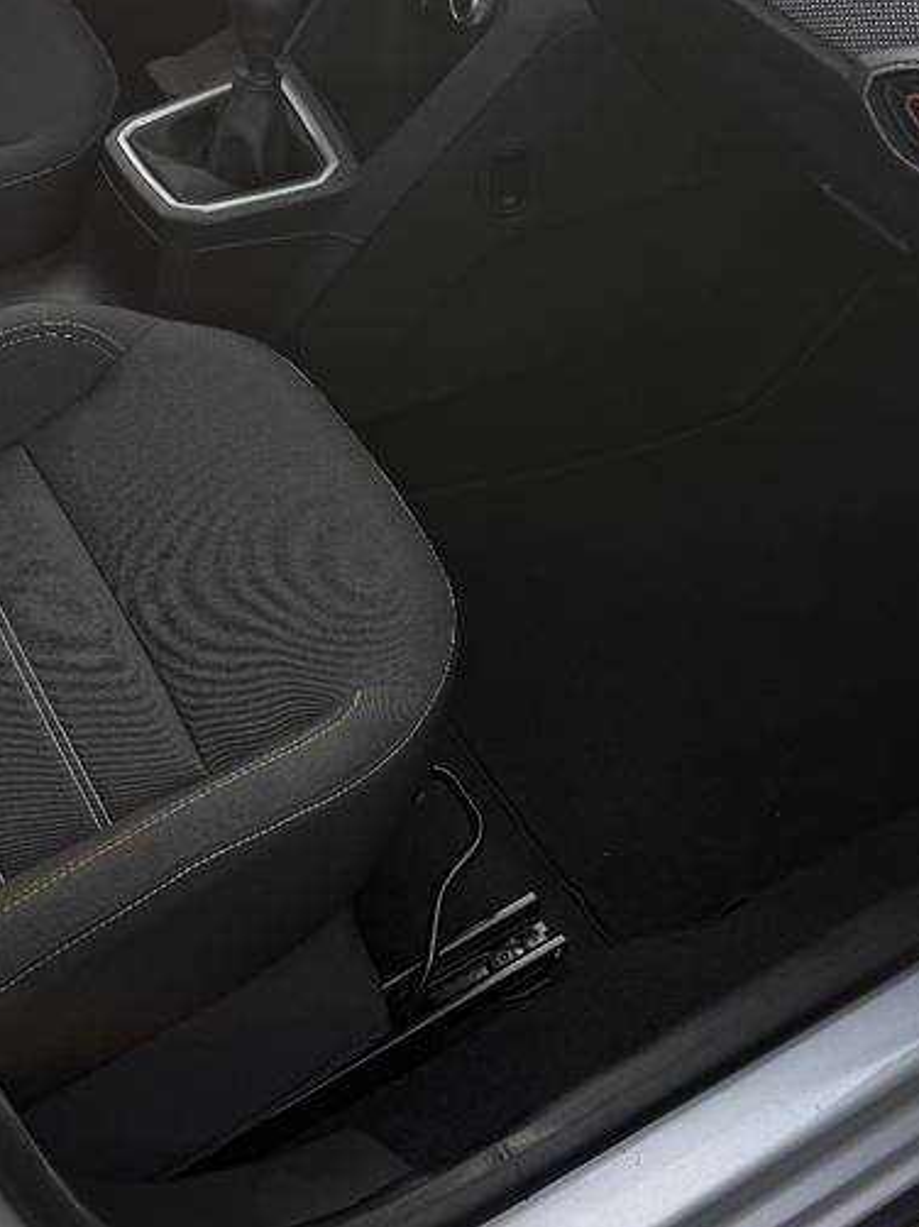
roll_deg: -3.1
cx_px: 584
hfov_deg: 28.4
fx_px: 1807
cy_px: 458
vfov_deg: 37.3
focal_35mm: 51
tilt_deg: -43.6
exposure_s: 1/453
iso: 100
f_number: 1.78
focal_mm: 6.76
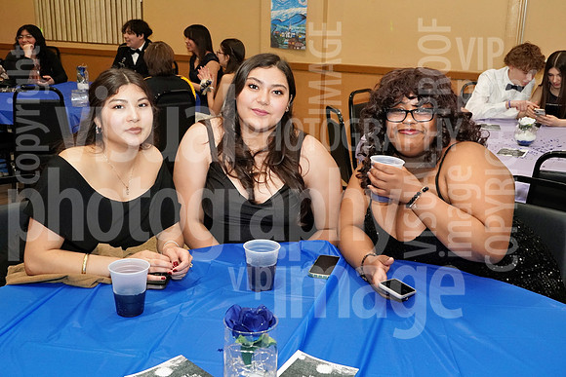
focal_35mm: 44
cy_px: 188
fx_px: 684
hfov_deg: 45.0
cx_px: 283
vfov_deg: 30.9
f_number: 7.1
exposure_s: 1/80
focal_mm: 29
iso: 3200
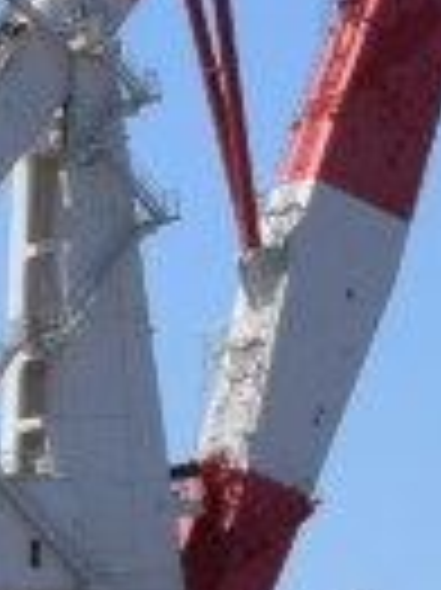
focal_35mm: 563
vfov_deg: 3.5
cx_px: -1246
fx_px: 9579
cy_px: 356
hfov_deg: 2.6
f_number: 11
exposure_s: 1/500
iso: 200
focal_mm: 34
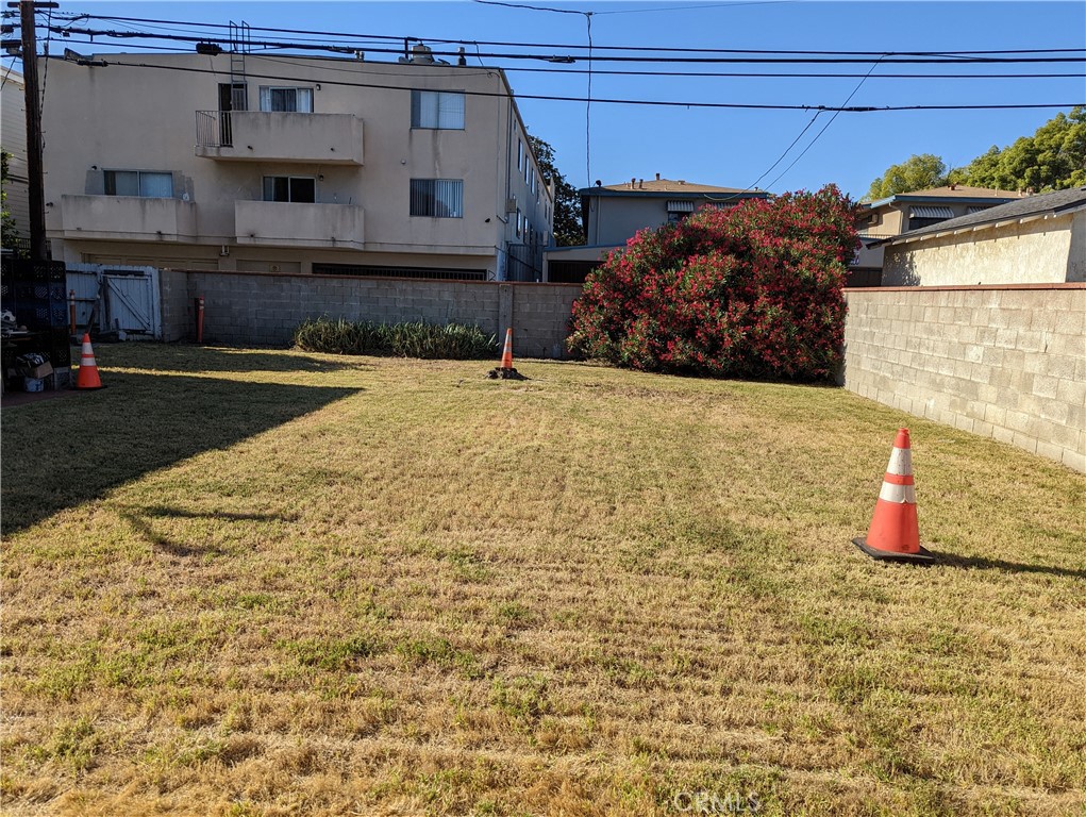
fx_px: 754
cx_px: 543
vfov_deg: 56.9
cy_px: 408
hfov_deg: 71.5
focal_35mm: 24
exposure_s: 1/2513
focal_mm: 6.81
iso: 44
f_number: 1.85
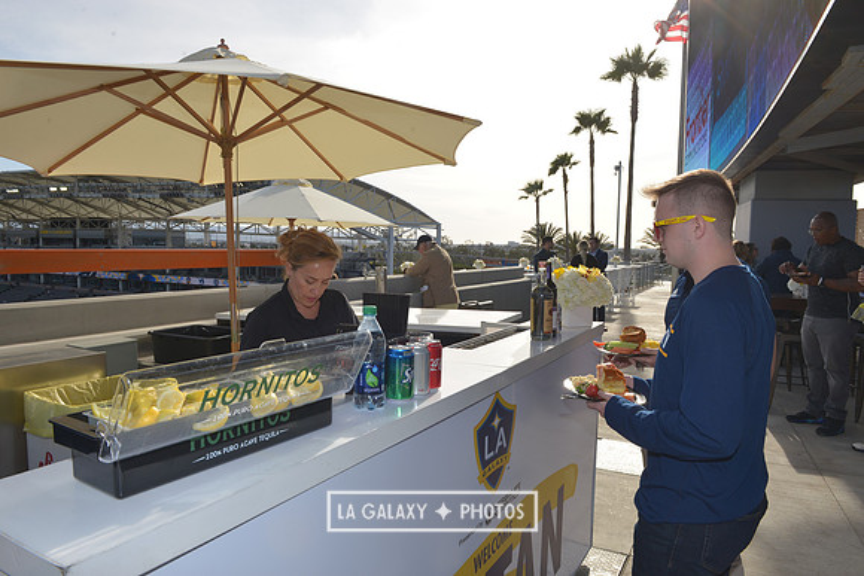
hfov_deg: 73.7
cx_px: 432
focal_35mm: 24
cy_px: 288
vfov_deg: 53.2
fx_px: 576
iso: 200
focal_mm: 24
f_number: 13
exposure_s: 1/200
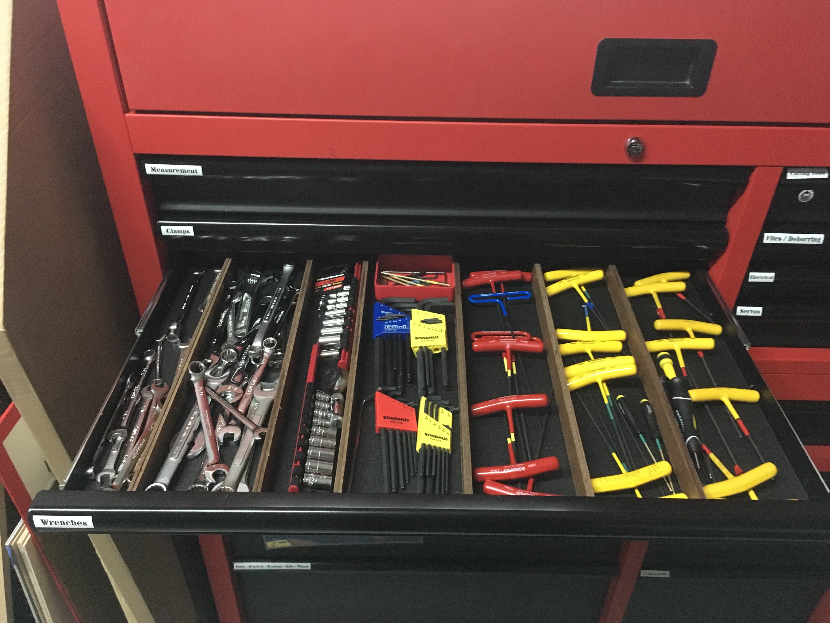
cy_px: 312
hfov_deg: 61.7
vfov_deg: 48.2
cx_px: 415
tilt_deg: -35.8
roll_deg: -2.4
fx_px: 695
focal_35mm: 29
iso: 320
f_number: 2.2
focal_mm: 4.15
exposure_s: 1/15
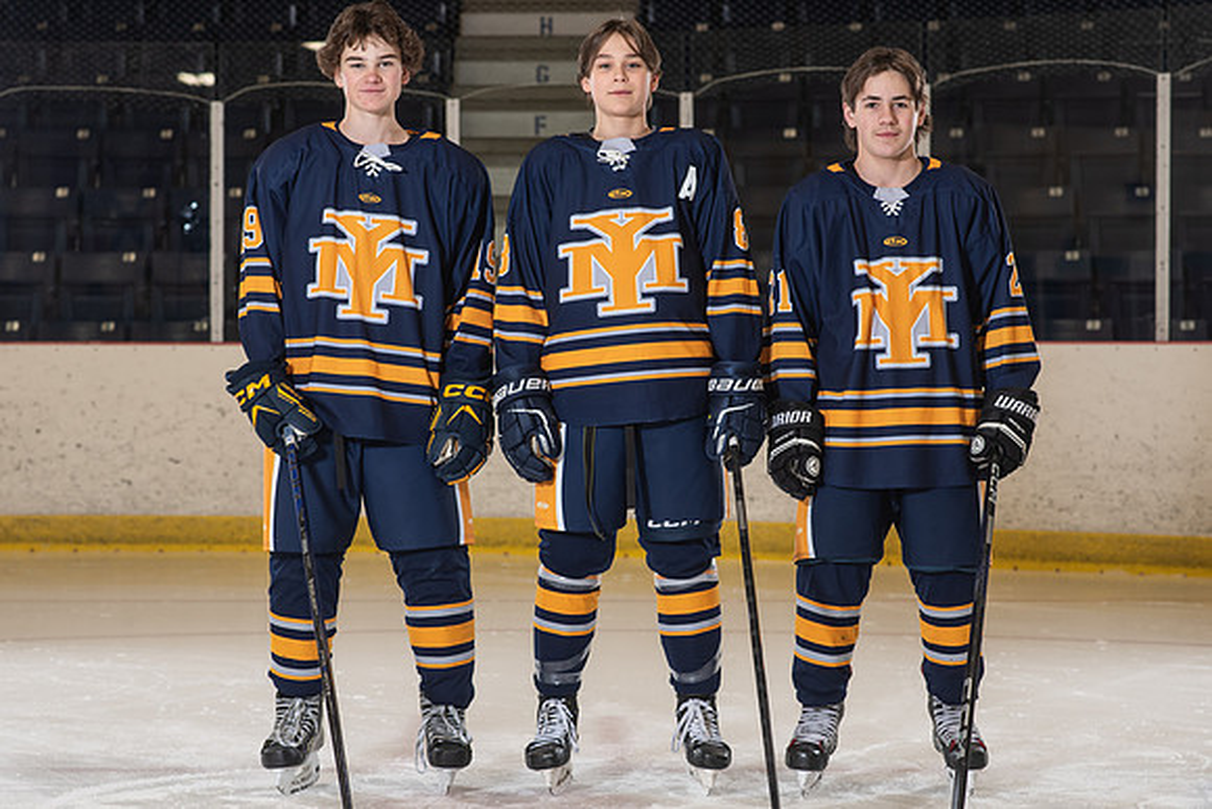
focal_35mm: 98
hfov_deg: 20.8
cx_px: 592
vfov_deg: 14.0
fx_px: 3301
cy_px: 433
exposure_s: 1/250
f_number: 5.6
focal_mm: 85
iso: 640
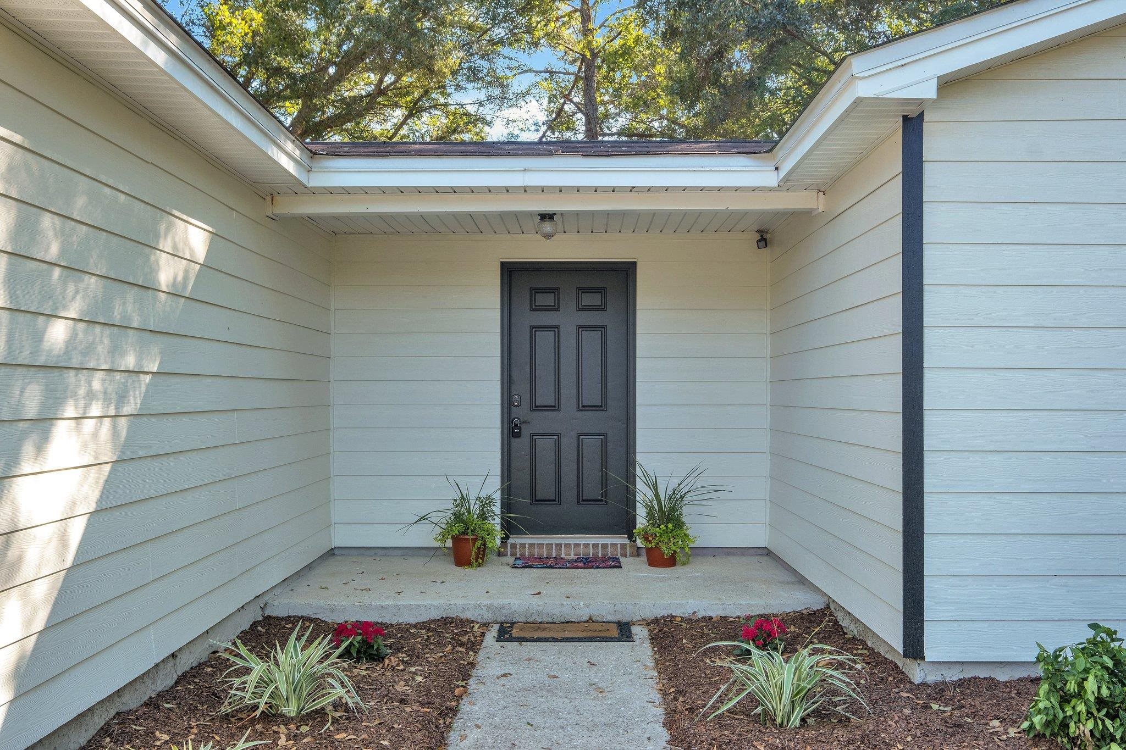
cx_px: 563
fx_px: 1032
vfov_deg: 40.0
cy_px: 375
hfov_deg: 57.2
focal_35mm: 33
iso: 250
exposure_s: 1/125
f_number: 8
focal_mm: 21.9
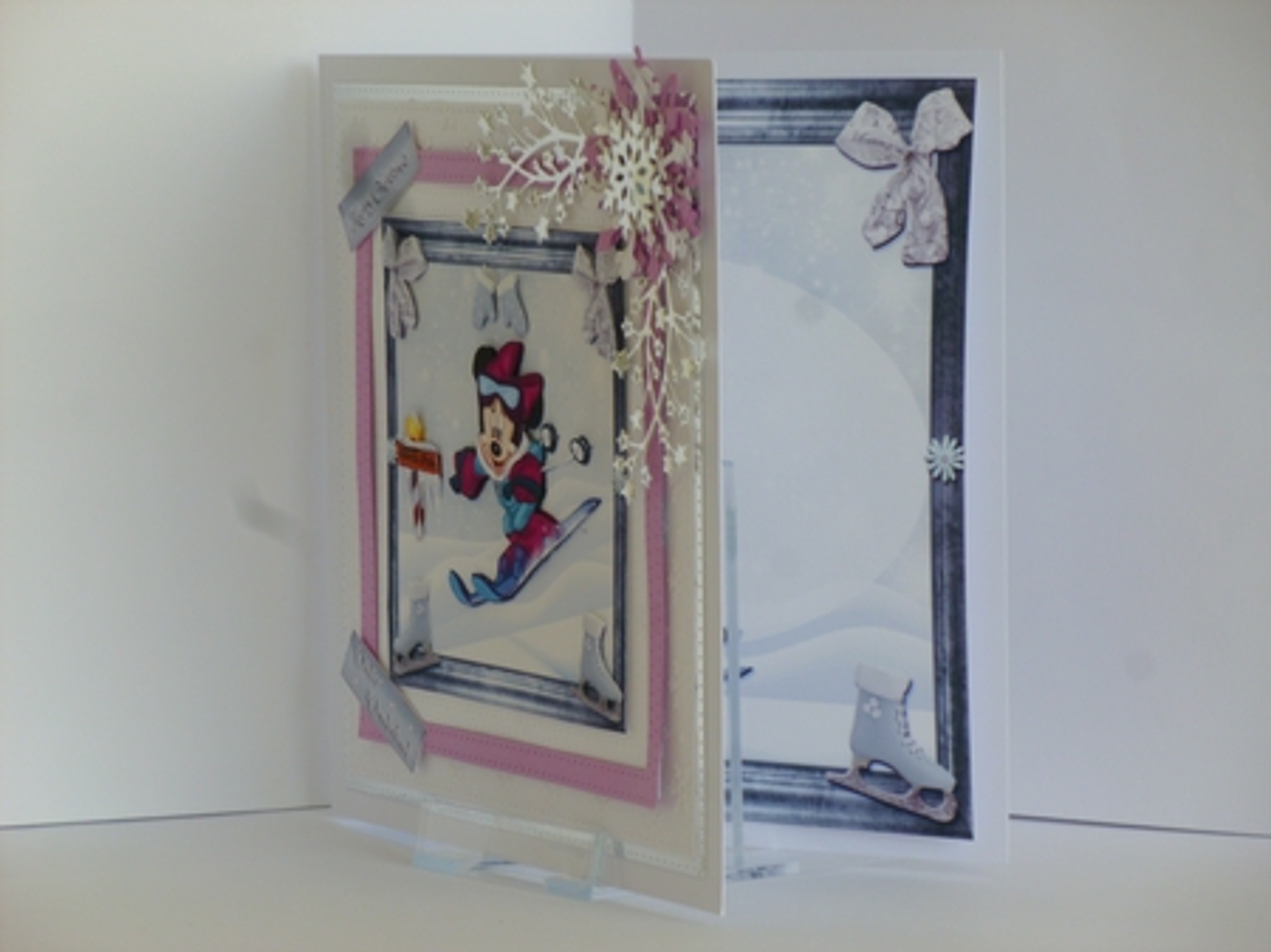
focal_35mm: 160
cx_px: 636
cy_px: 476
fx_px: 5872
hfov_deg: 12.4
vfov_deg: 9.3
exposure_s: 1/40
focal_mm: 28.6
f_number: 5.8
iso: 100
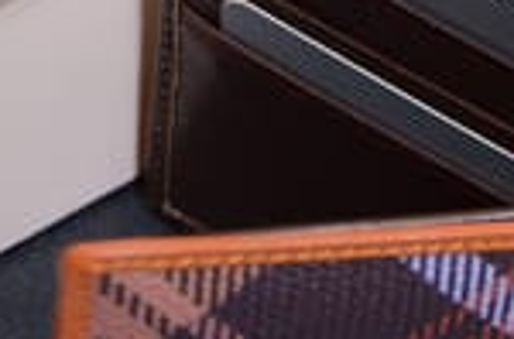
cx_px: 819
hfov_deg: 4.7
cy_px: 75
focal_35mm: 438
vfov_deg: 3.1
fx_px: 6234
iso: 1600
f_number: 5.3
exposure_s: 1/20
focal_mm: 78
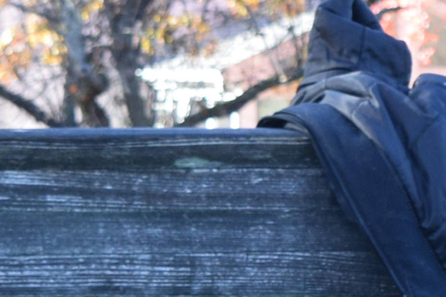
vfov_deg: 3.5
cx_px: 1047
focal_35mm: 387
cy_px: 558
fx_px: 4794
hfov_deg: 5.2
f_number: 5.6
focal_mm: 40
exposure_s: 1/125
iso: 400
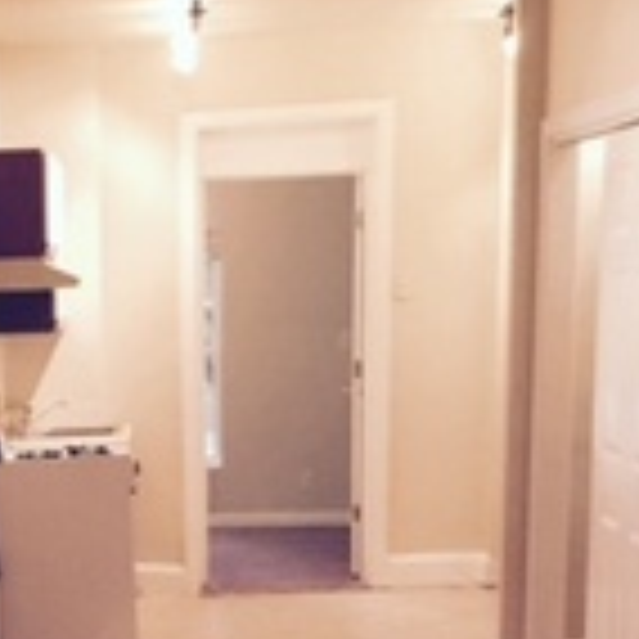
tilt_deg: -15.6
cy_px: 747
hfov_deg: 18.8
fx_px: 1880
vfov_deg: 18.4
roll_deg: +2.0
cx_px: -2
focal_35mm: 90
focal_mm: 4.15
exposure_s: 1/15
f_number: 2.2
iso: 125
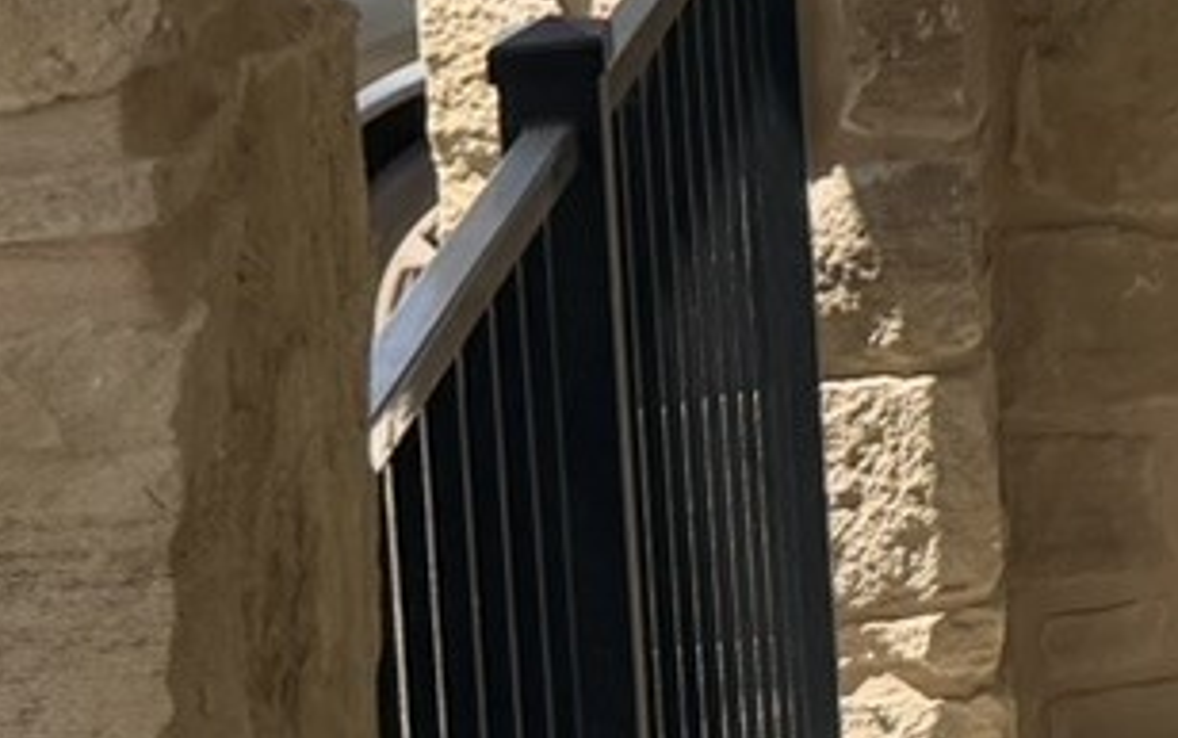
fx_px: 5430
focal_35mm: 169
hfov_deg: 10.1
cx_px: 3213
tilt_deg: -3.3
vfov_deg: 7.5
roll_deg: +1.4
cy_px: -662
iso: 100
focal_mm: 6.76
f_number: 1.78
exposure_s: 1/2299
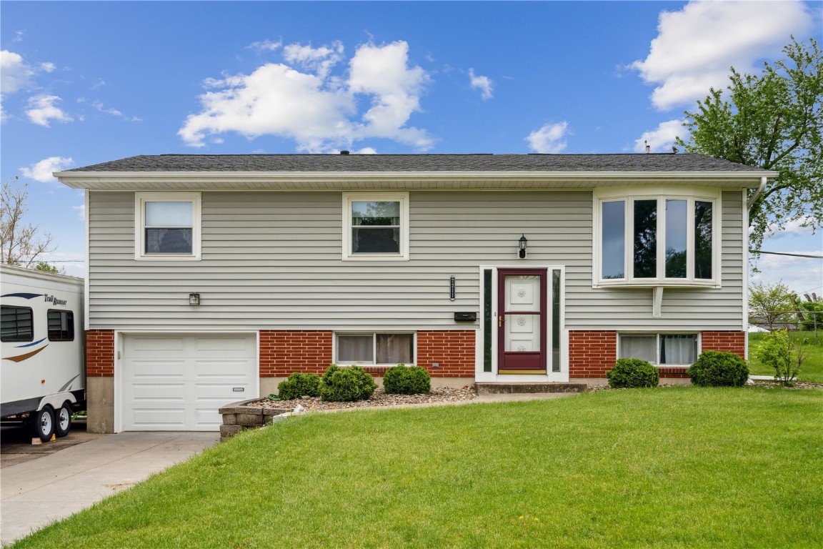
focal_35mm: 34
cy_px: 274
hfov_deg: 55.8
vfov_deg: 38.9
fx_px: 777
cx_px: 412
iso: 400
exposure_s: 1/400
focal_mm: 34
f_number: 10
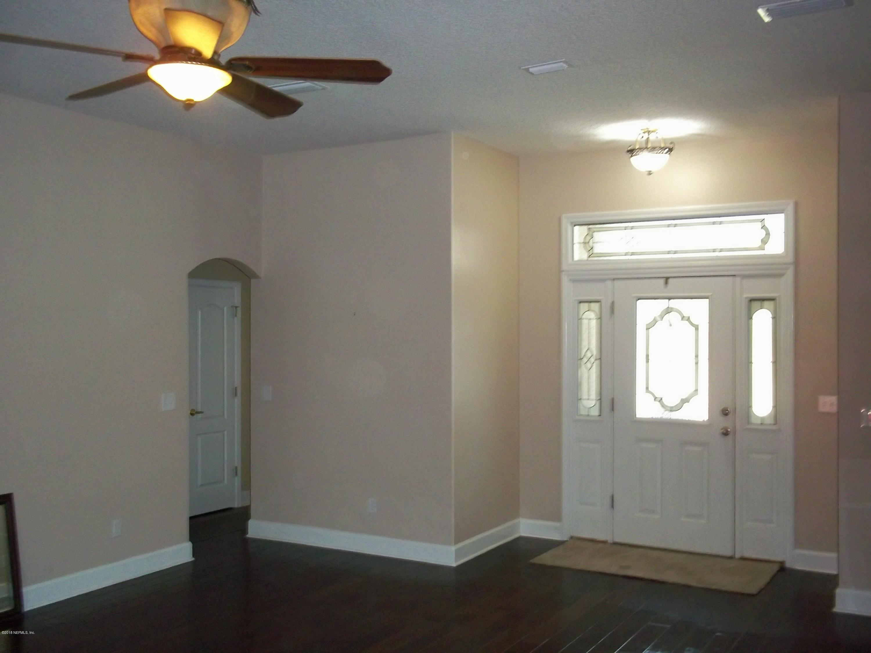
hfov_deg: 51.4
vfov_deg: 39.7
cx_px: 436
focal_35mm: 36
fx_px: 906
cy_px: 326
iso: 320
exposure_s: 1/30
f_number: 3.1
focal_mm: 6.5
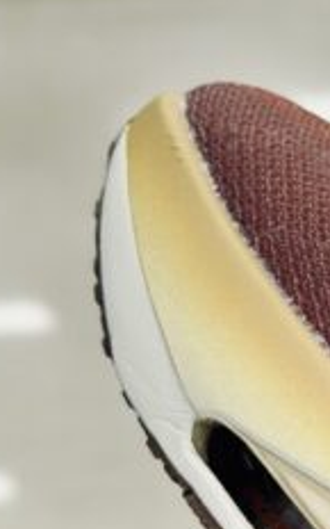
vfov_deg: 10.0
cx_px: 767
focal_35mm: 205
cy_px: 676
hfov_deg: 6.1
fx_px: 2950
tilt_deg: -56.1
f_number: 1.78
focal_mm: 6.86
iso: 64
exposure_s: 1/124
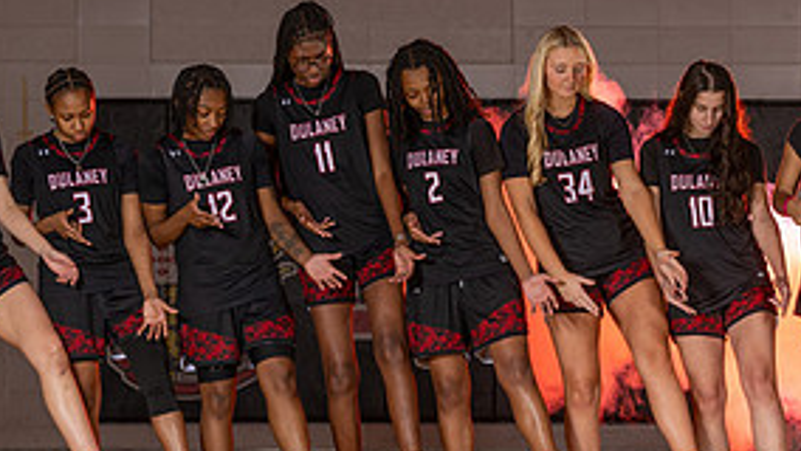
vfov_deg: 5.2
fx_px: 4972
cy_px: 324
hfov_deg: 9.1
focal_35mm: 234
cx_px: 900
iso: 80
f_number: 6.3
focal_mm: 77
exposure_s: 1/200
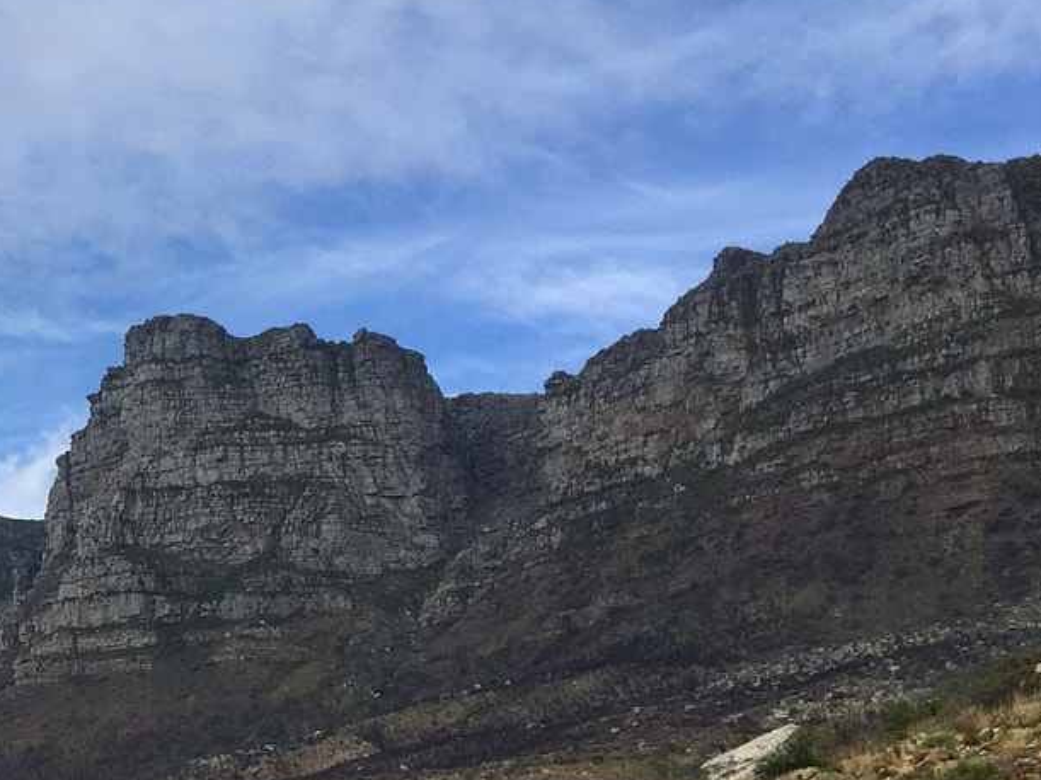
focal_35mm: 76
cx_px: -310
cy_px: 645
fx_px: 2285
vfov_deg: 19.2
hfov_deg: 22.9
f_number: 2.2
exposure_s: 1/1647
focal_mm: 4.15
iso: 32
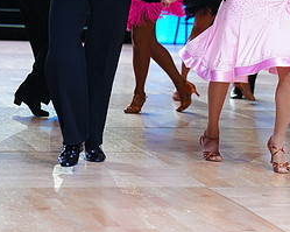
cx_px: 208
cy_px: -43
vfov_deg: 9.4
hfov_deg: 11.9
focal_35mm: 162
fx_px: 1390
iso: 640
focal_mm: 74
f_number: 2.8
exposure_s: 1/400
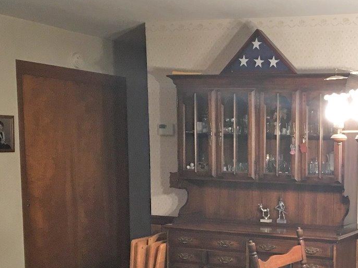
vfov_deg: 23.6
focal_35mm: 61
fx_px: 631
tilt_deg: -4.7
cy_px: 220
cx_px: 359
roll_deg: -0.7
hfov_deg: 29.6
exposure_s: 1/15
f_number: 2.2
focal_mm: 4.15
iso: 100
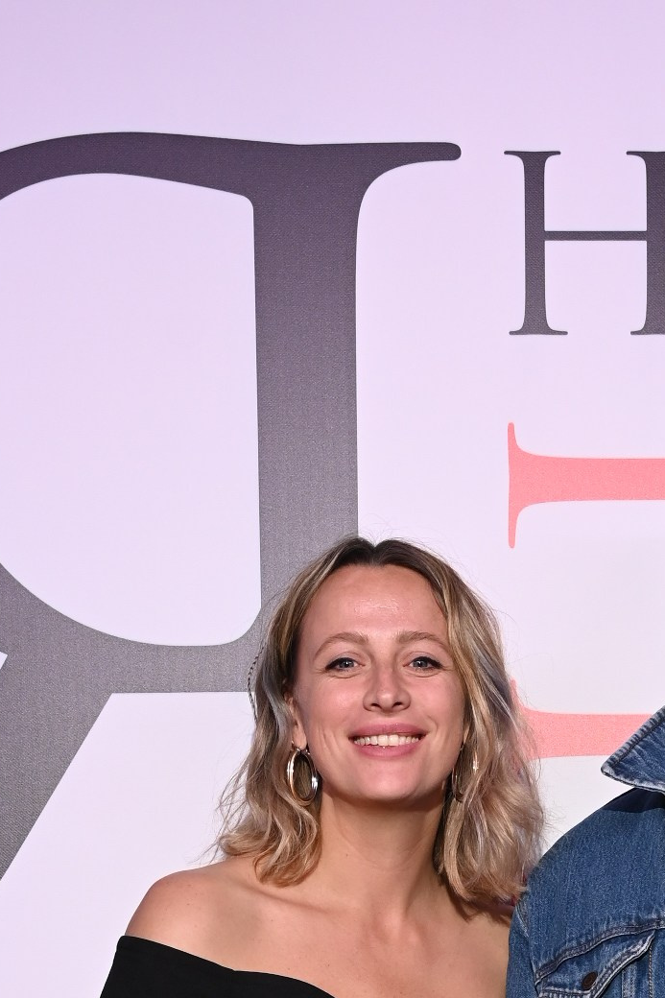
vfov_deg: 19.2
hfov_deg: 14.0
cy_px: 1328
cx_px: 538
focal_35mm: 97
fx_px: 2701
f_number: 5
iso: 640
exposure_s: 1/125
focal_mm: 33.5
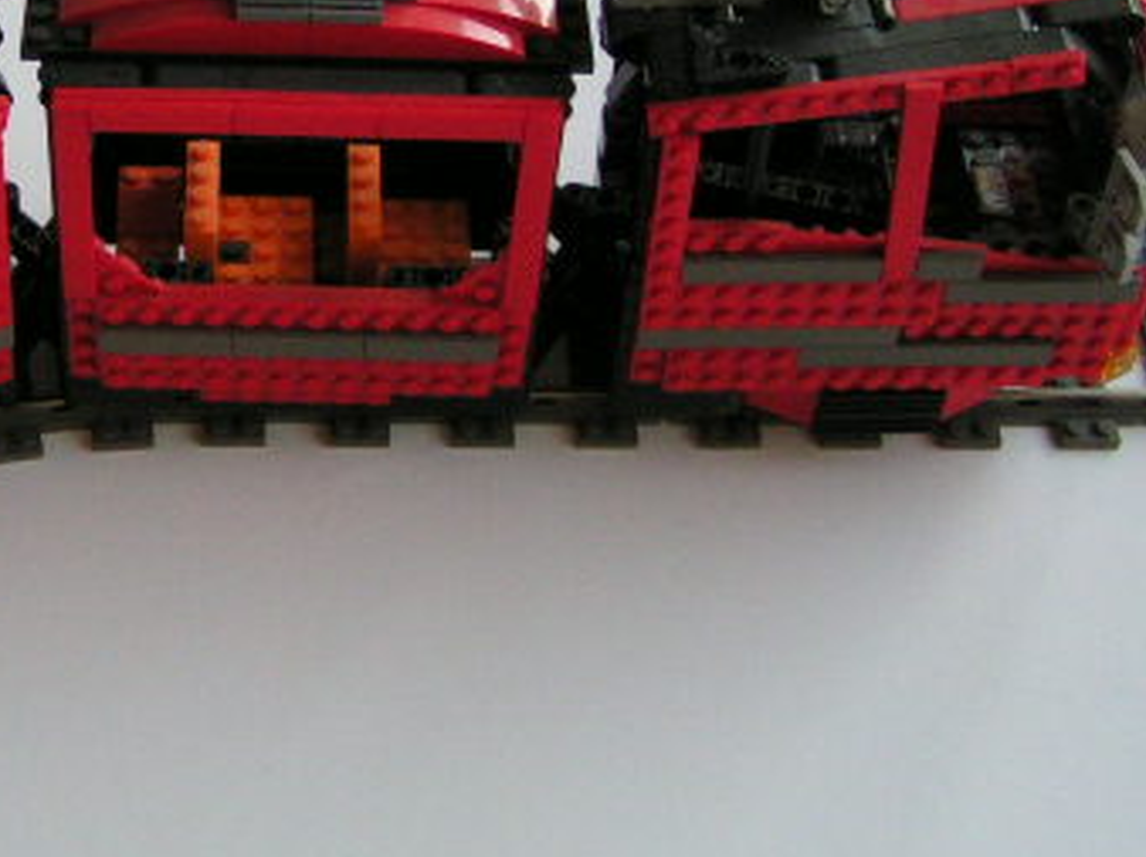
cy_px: 217
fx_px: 2382
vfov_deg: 20.3
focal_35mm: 72
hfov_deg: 26.5
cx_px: 227
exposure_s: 1/15
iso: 200
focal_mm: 5.8
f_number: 2.8
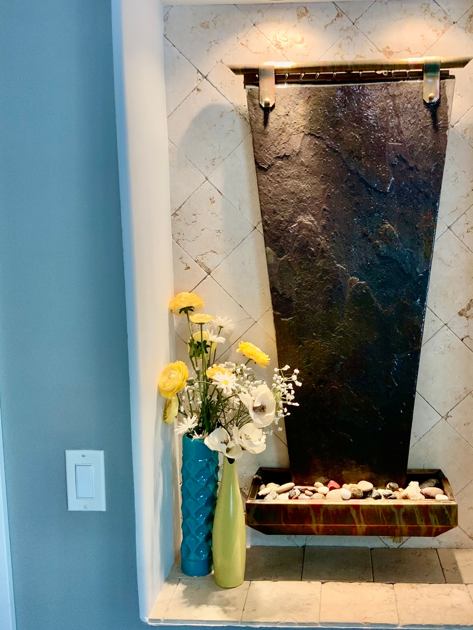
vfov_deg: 49.0
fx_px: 692
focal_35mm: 38
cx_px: 300
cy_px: 312
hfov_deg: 37.5
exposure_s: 1/60
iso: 64
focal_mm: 3
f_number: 1.8
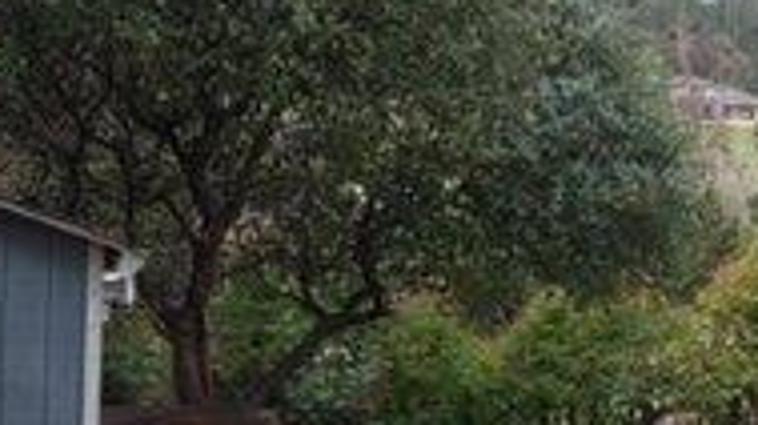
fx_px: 2149
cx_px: 136
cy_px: 461
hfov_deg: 19.8
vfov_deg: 11.2
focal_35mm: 107
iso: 32
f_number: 2.2
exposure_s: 1/120
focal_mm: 4.15
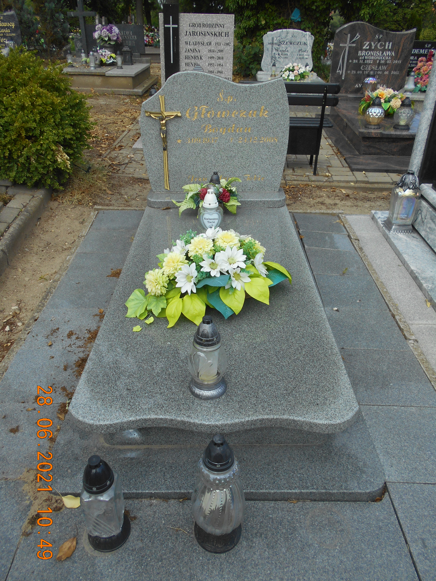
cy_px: 290
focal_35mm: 26
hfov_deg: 53.1
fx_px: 437
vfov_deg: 67.3
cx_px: 218
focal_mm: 4.6
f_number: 3.2
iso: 80
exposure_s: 1/640
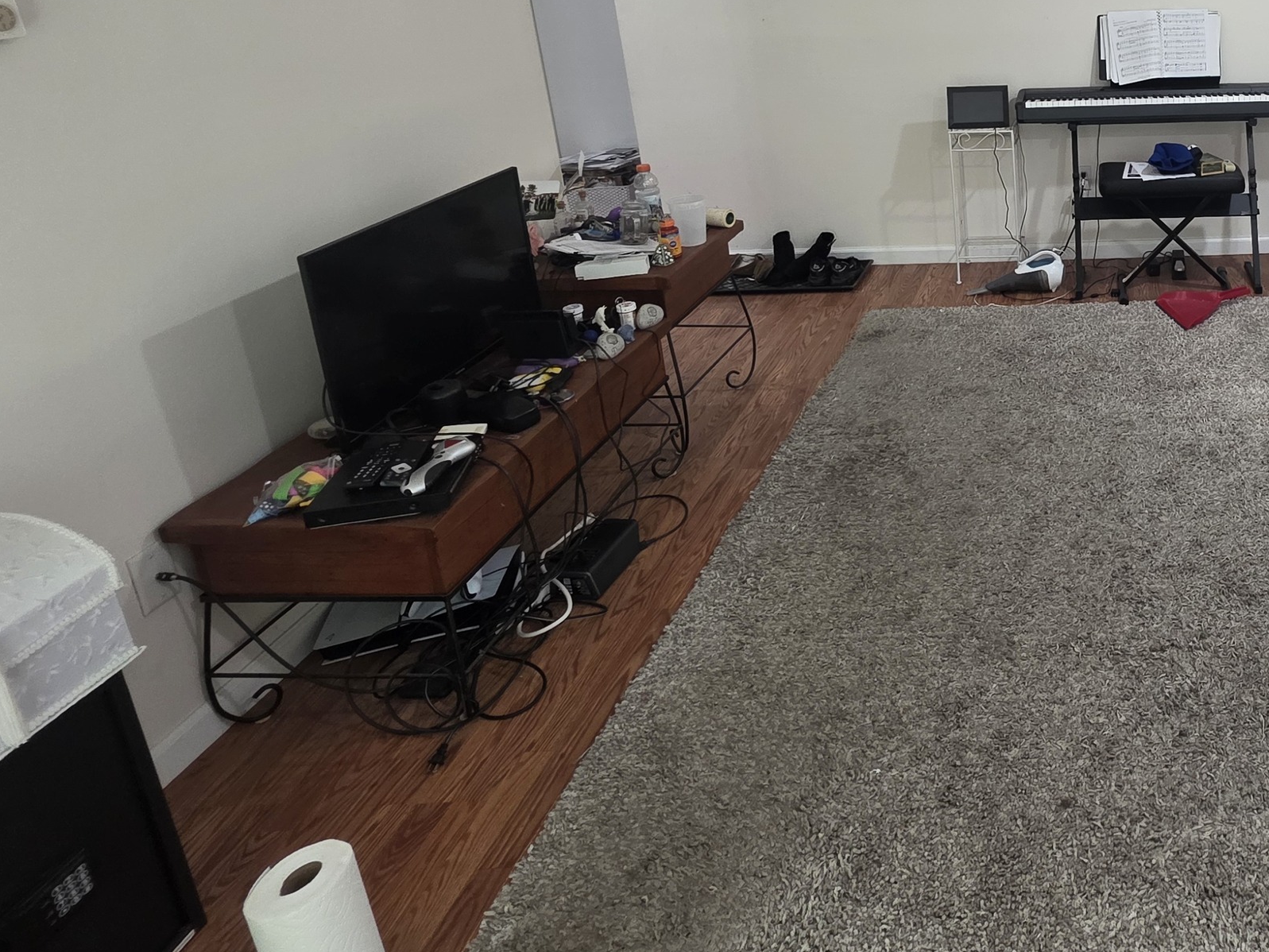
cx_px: 1141
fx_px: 917
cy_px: 186
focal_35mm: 25
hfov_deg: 59.2
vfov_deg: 51.4
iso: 160
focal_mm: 2.2
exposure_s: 1/60
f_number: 1.9
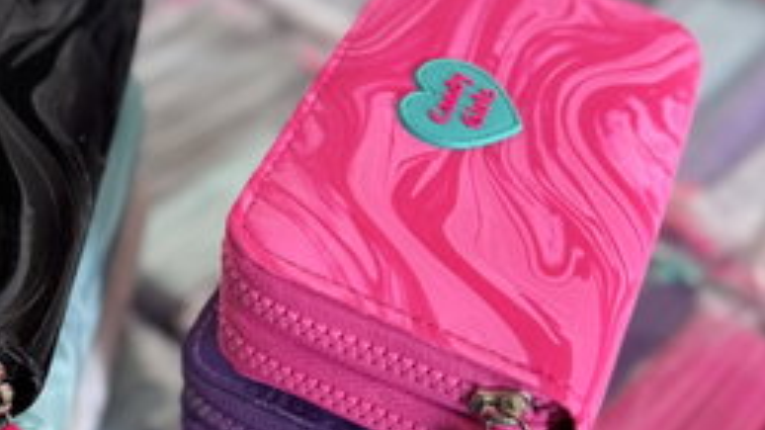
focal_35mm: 54
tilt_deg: -51.1
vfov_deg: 22.0
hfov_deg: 37.4
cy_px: 331
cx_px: 178
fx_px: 1095
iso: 160
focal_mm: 6.76
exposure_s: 1/100
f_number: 1.78
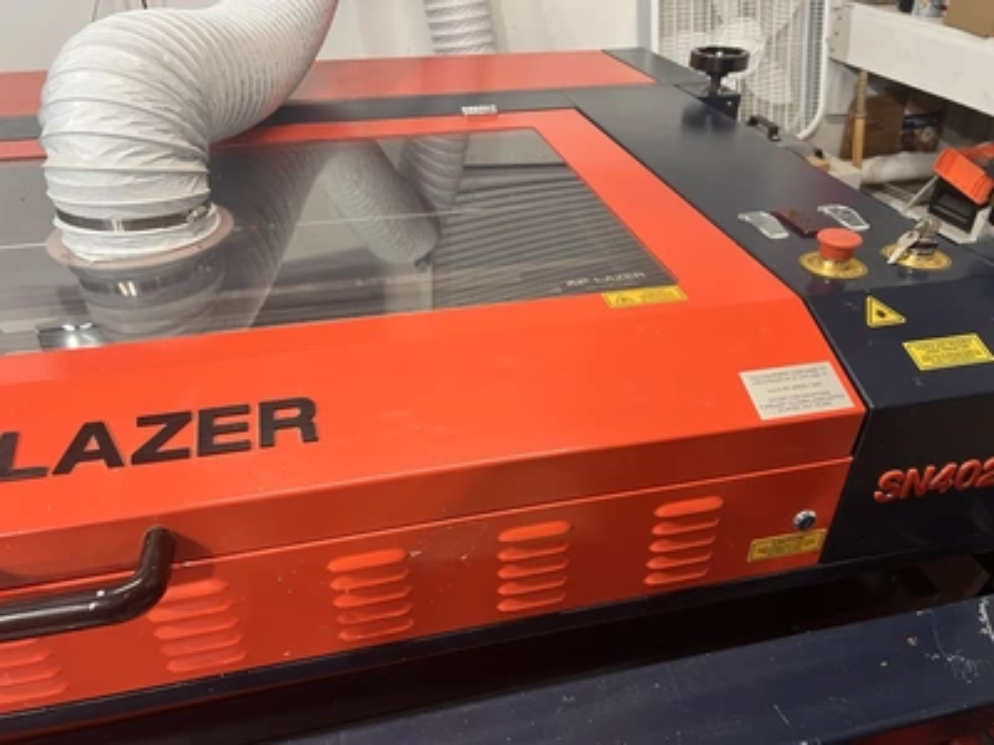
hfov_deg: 67.3
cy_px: 372
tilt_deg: -33.5
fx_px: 747
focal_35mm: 26
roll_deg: +0.6
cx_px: 497
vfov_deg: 53.1
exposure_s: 1/60
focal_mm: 5.7
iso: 100
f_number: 1.5
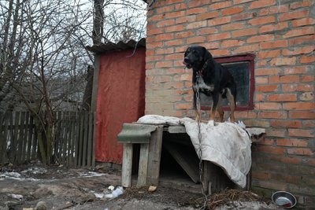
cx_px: 158
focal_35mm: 36
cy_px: 105
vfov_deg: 36.9
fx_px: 315
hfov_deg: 53.1
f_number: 5
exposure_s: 1/50
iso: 800
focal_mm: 36
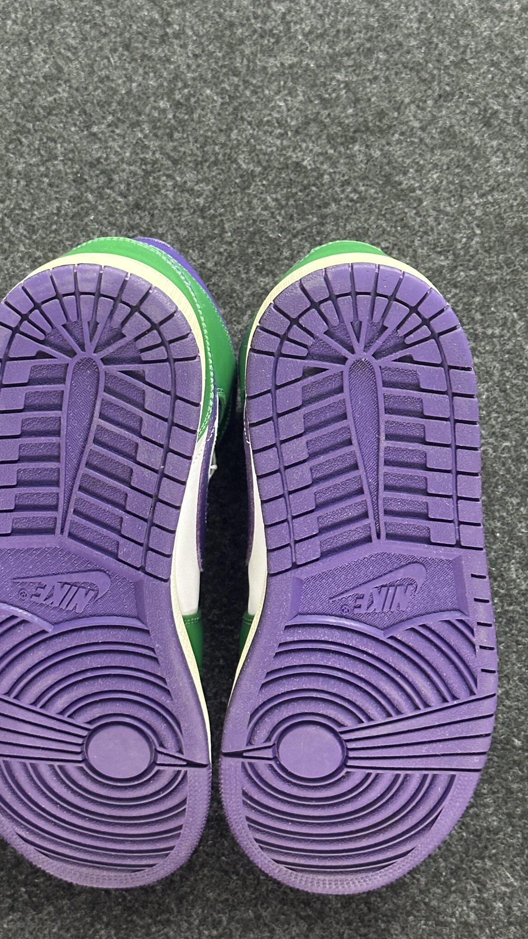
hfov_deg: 18.5
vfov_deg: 32.3
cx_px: 217
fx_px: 1618
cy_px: 538
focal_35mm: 65
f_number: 1.78
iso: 500
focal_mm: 6.86
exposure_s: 1/25
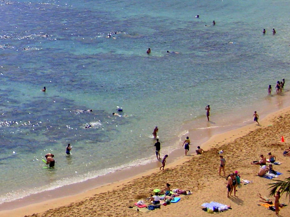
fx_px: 854
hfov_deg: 18.4
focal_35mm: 102
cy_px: 25
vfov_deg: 14.4
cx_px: -50
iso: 50
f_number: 6.7
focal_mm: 6.1
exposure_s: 1/350
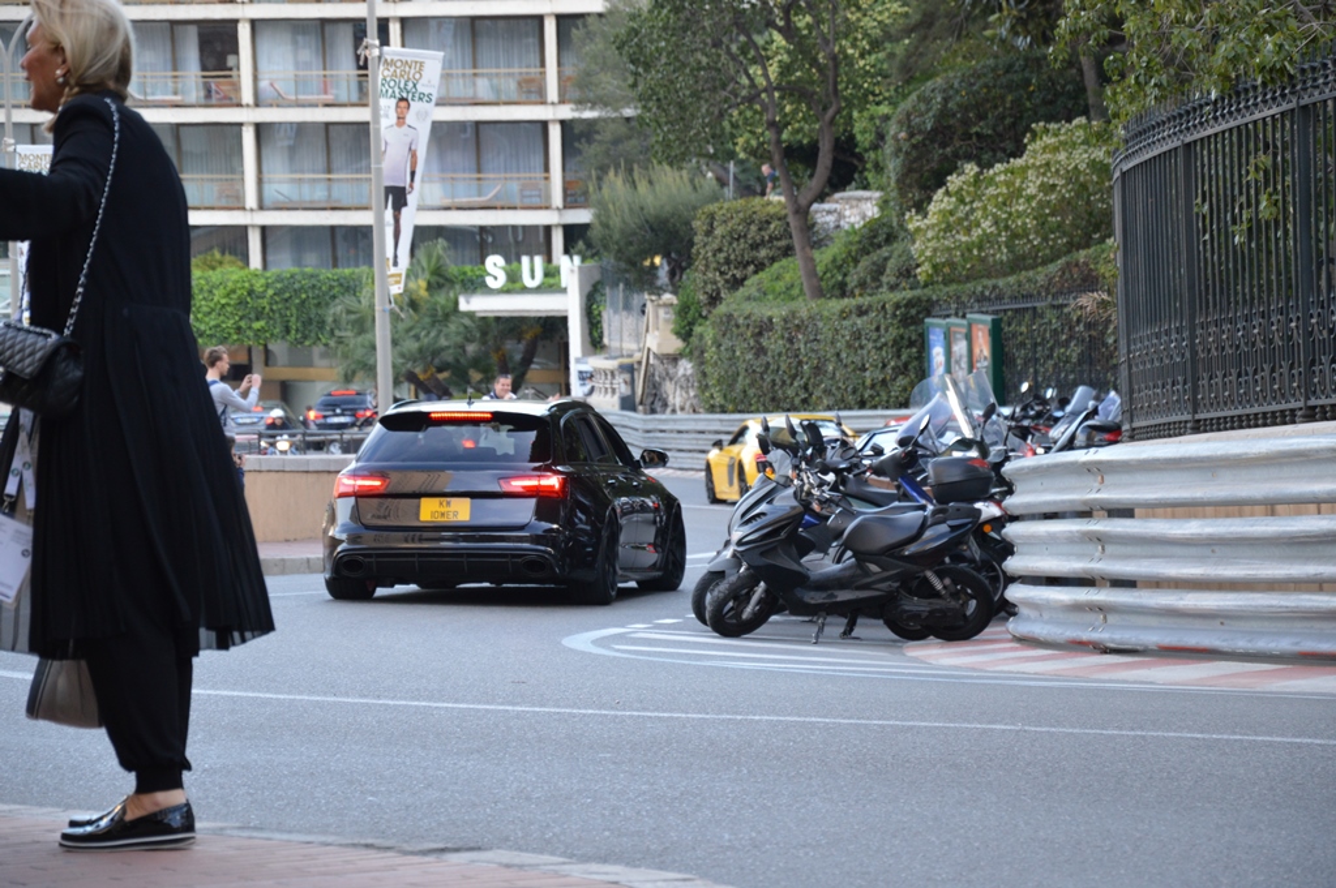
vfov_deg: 9.3
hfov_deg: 14.0
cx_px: 668
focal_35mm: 147
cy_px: 444
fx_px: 5451
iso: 640
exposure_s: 1/125
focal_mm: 98
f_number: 5.6
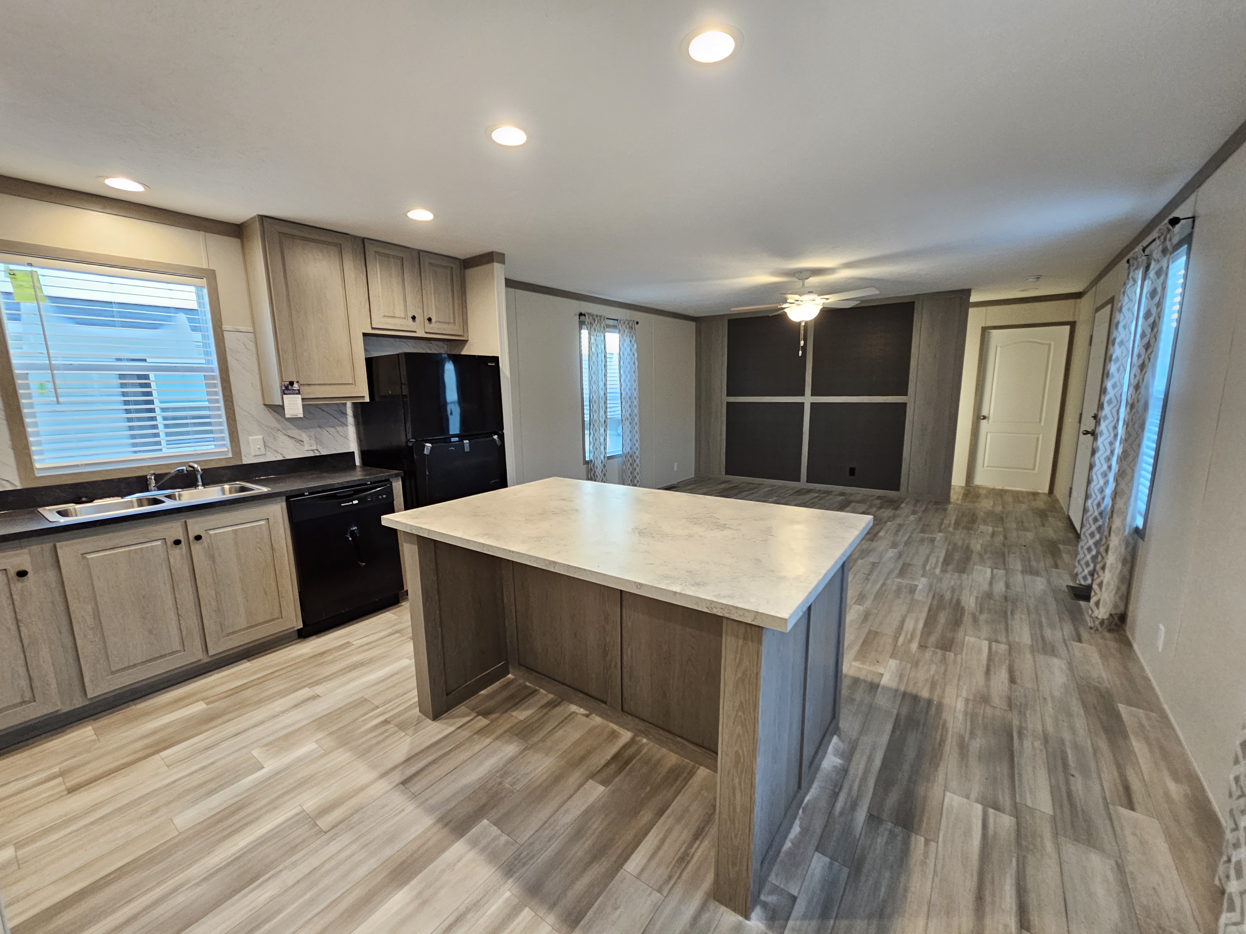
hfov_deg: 106.2
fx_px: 468
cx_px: 623
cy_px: 467
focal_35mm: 13
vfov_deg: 89.9
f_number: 2.2
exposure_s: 1/60
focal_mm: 2.2
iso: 250
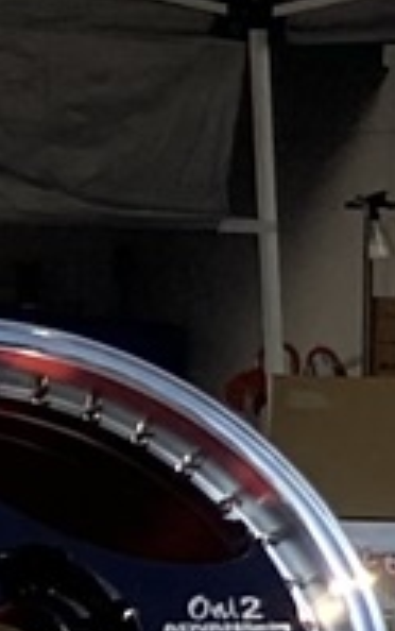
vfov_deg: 6.9
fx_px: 5194
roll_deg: -1.4
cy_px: 481
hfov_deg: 3.3
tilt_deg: +2.4
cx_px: 3049
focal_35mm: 302
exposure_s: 1/2000
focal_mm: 3.99
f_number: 1.8
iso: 20
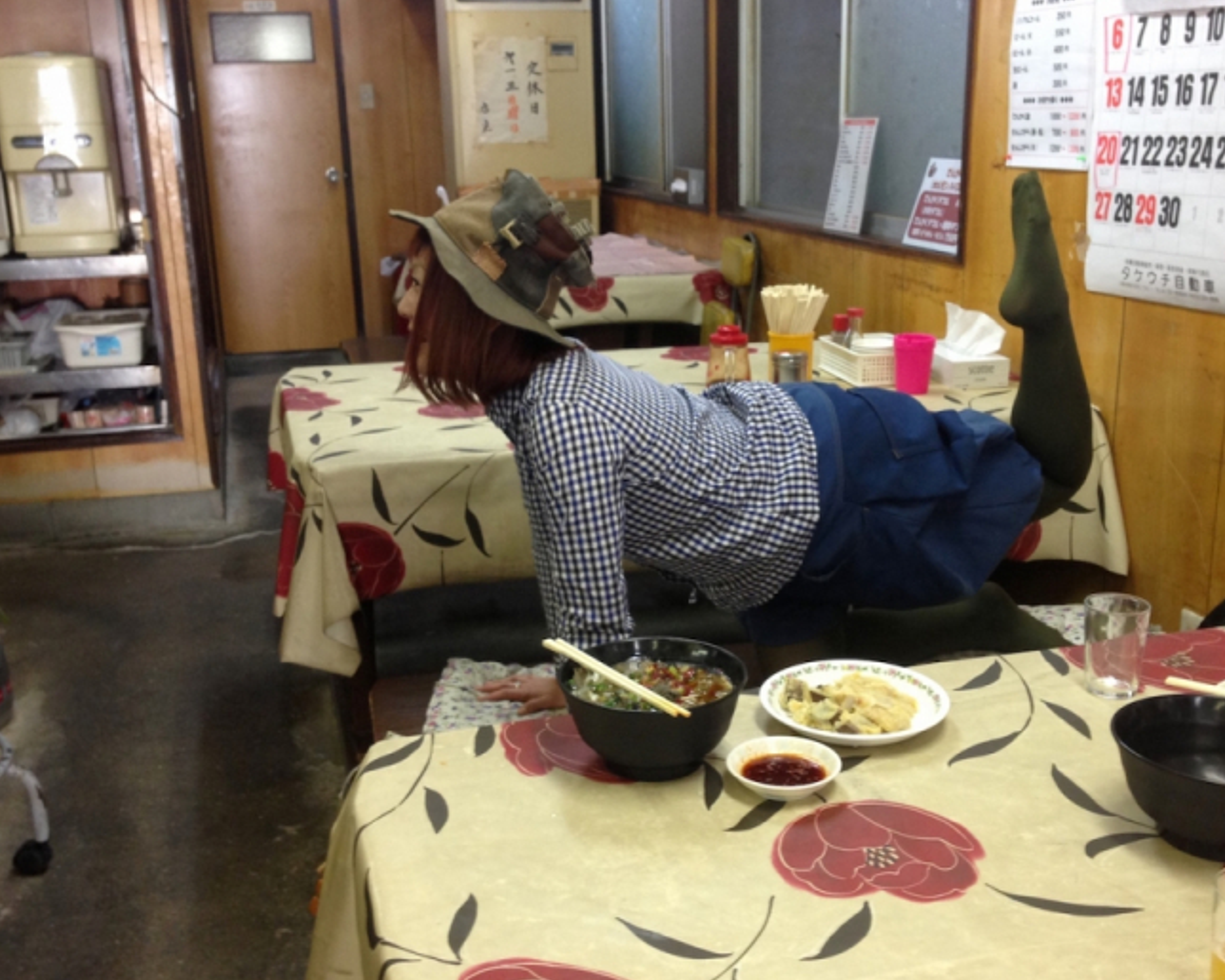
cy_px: 502
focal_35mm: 40
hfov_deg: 45.8
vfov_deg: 37.3
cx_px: 622
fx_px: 1450
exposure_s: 1/20
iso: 100
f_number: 2.4
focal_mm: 4.13
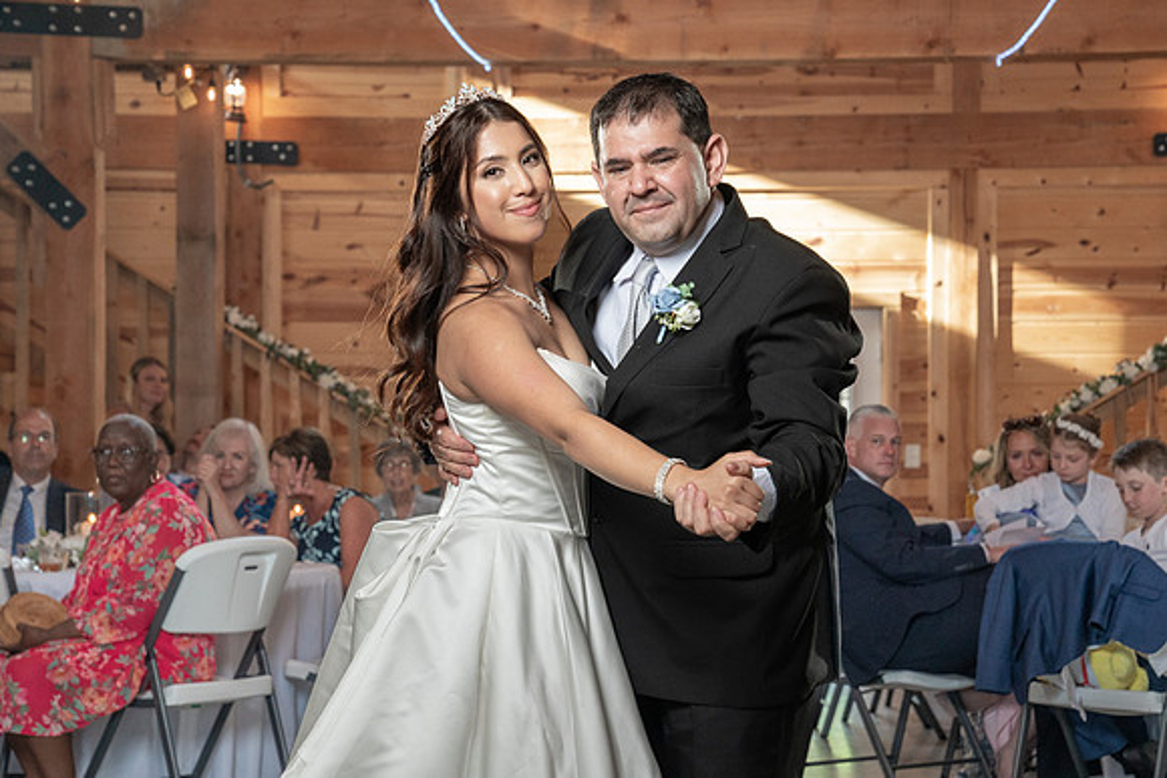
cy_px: 430
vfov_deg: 17.5
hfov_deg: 26.0
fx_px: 2527
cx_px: 645
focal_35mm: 78
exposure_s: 1/200
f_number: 5.6
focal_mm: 70
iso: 2000
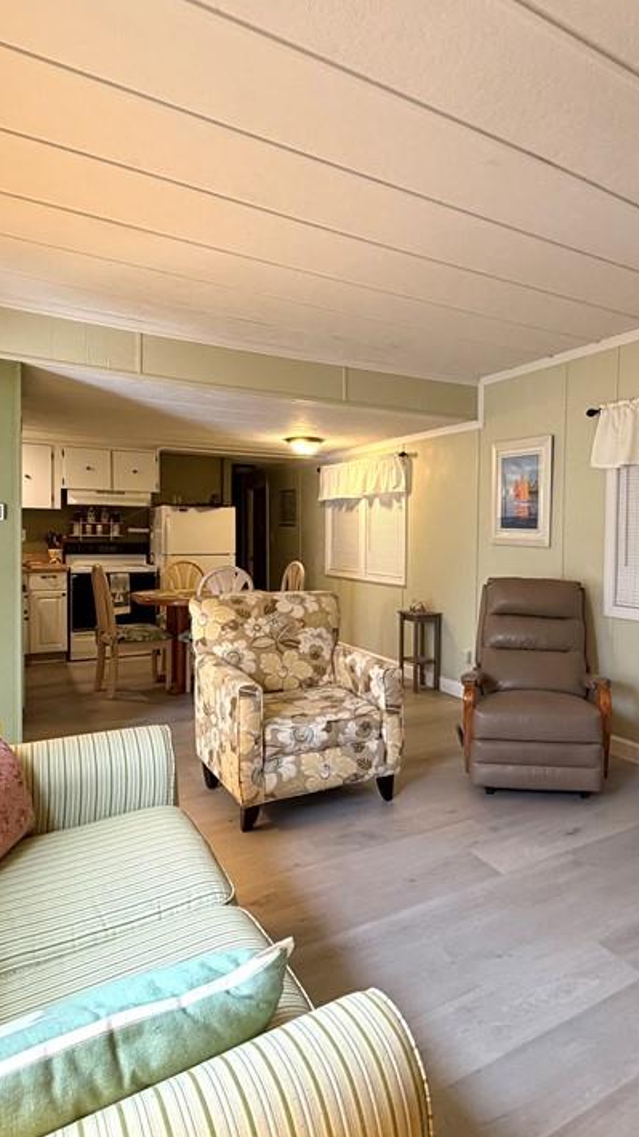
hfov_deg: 49.9
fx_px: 663
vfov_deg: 81.2
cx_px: 458
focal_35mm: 22
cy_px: 551
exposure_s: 1/60
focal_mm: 2.22
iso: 250
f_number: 2.2
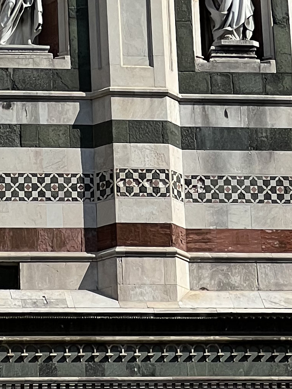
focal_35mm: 306
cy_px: -279
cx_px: 264
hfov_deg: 4.9
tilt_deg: +27.3
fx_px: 3442
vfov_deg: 6.4
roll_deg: +3.8
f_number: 2.8
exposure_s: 1/1119
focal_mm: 9
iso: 32
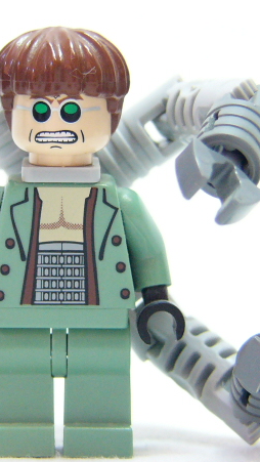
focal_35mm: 139
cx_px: 51
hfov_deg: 8.7
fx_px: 1702
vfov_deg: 15.4
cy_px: 224
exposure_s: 1/15
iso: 200
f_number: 2.8
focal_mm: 11.9
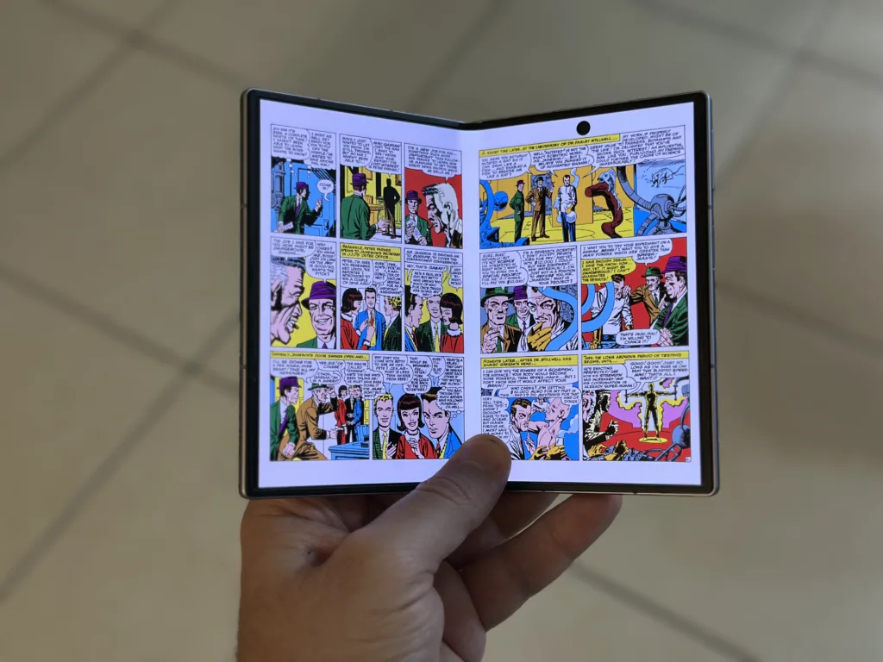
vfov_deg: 30.3
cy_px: 331
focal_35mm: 48
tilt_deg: -54.7
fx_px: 1224
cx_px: 442
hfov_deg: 39.7
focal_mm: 6.86
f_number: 1.78
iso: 80
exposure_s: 1/50
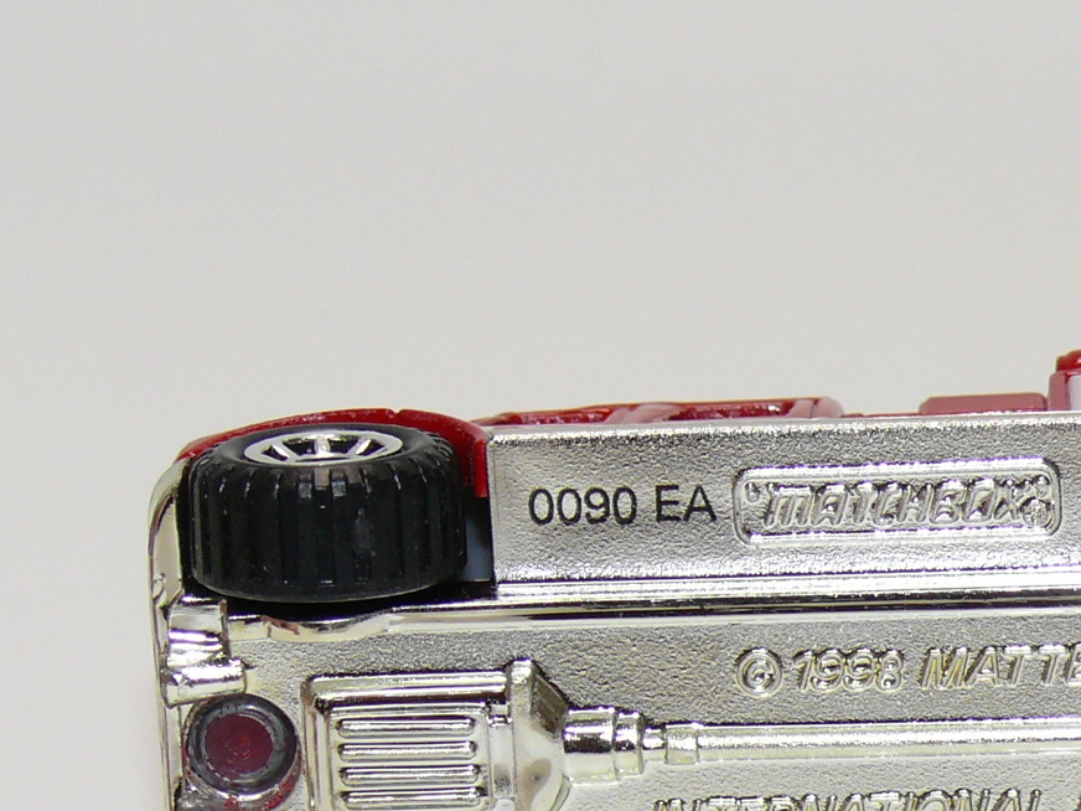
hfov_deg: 10.4
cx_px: 983
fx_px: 5902
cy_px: 620
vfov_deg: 7.8
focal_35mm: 189
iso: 100
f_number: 4
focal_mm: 13.5
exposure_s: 1/30
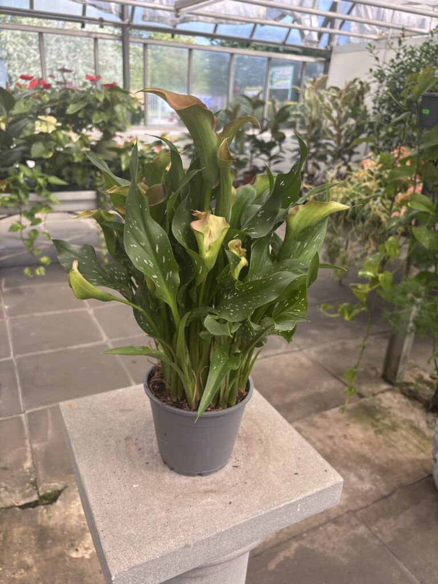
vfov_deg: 67.3
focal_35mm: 26
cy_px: 292
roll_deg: -3.5
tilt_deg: -22.4
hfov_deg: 53.1
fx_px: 439
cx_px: 219
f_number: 1.6
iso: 50
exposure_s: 1/304
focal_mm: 5.96
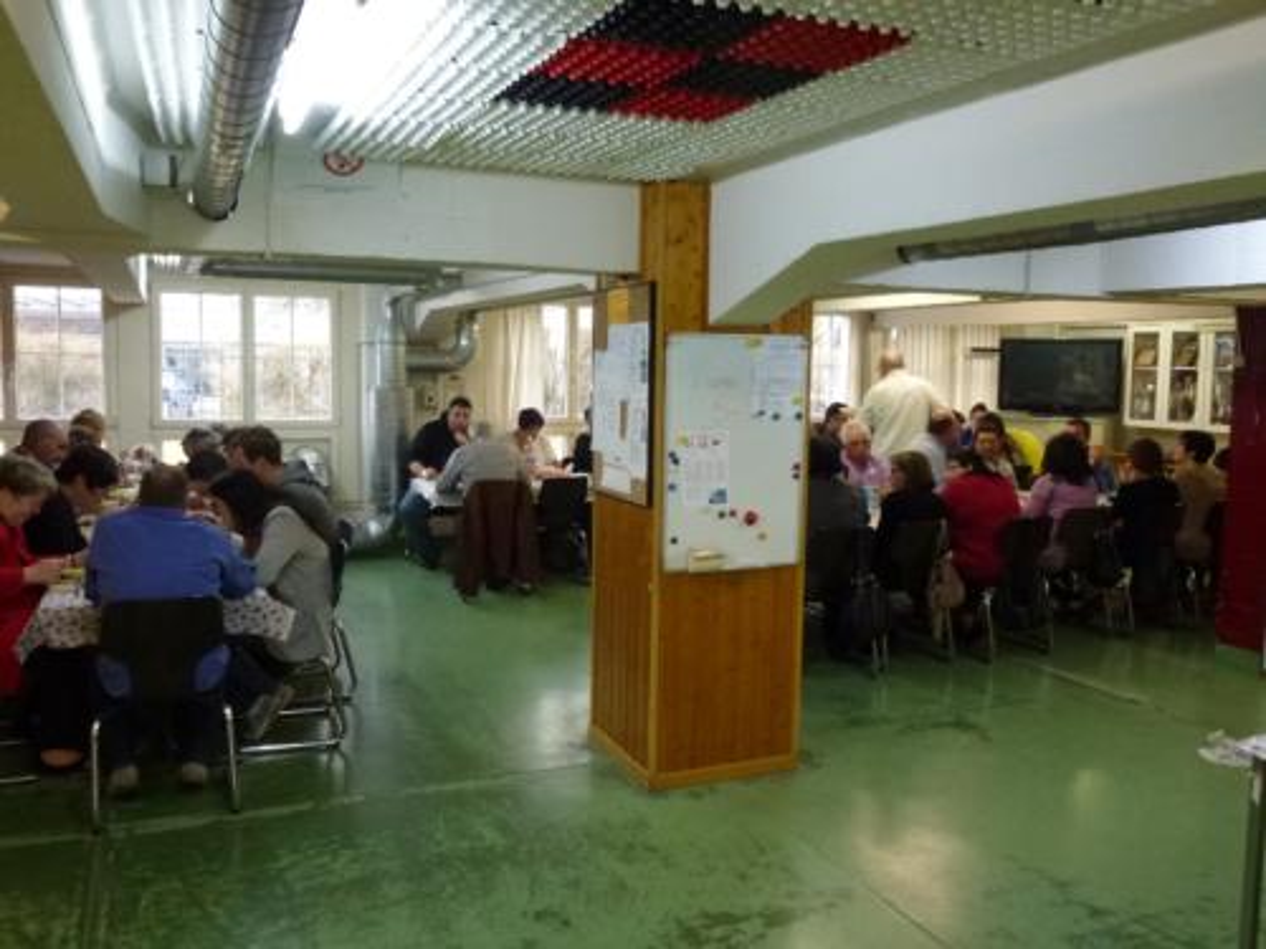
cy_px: 474
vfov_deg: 49.7
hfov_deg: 63.4
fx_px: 1024
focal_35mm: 28
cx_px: 633
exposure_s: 1/40
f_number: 3.5
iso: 400
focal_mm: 5
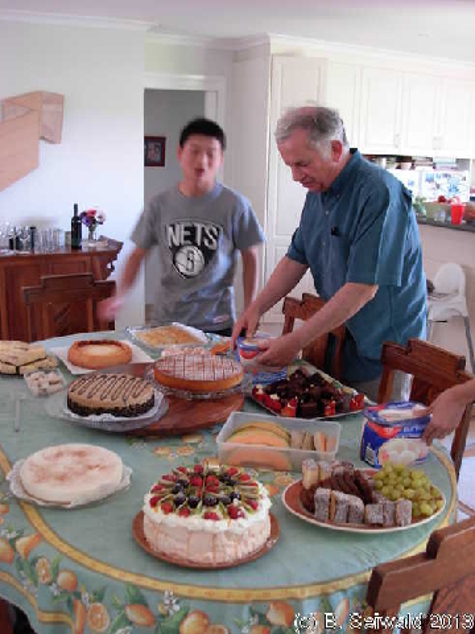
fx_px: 695
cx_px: 238
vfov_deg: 49.0
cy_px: 317
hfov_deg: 37.7
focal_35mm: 38
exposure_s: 1/6.1
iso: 79
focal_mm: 6.3
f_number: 2.9
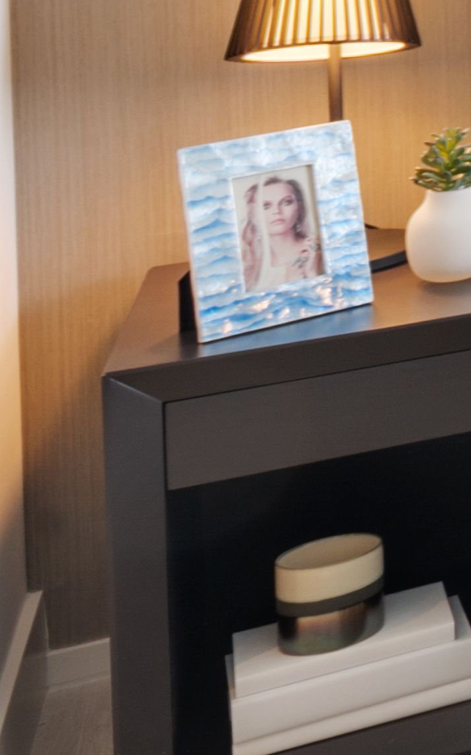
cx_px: 1774
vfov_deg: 20.4
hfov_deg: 8.6
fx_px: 1890
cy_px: -259
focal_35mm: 92
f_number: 8
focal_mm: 17
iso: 100
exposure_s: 1/3
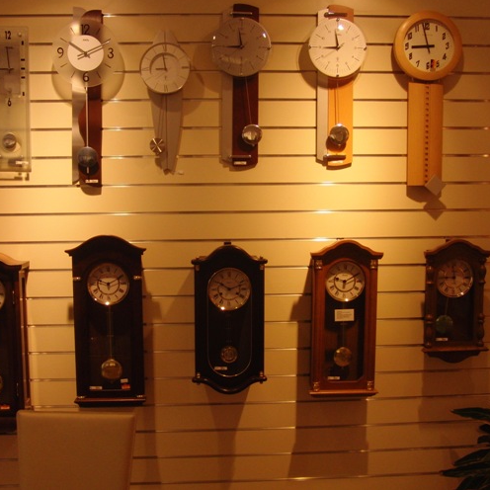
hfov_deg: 38.3
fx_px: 705
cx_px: 223
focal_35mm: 44
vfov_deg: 38.3
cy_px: 244
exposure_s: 1/80
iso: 200
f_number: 3.6
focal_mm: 6.42
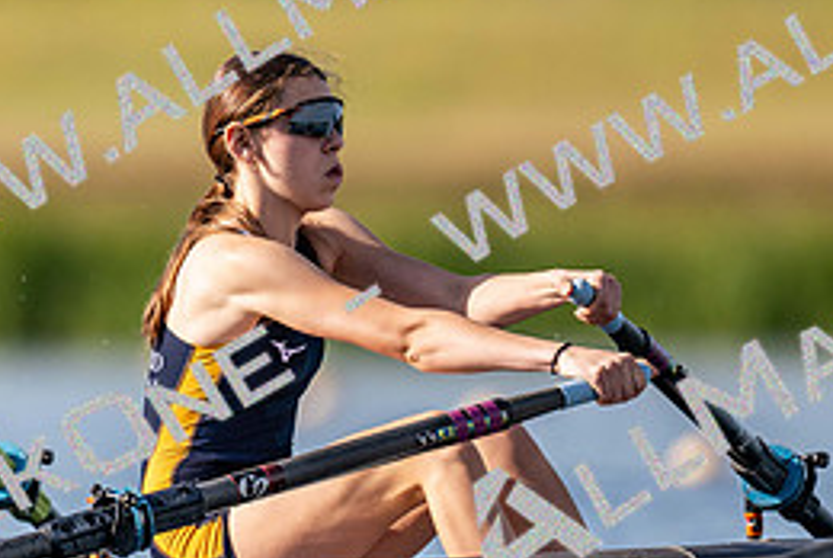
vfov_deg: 1.0
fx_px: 30971
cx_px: 199
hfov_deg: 1.5
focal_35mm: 1337
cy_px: 316
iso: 250
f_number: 4
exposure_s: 1/2500
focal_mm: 600
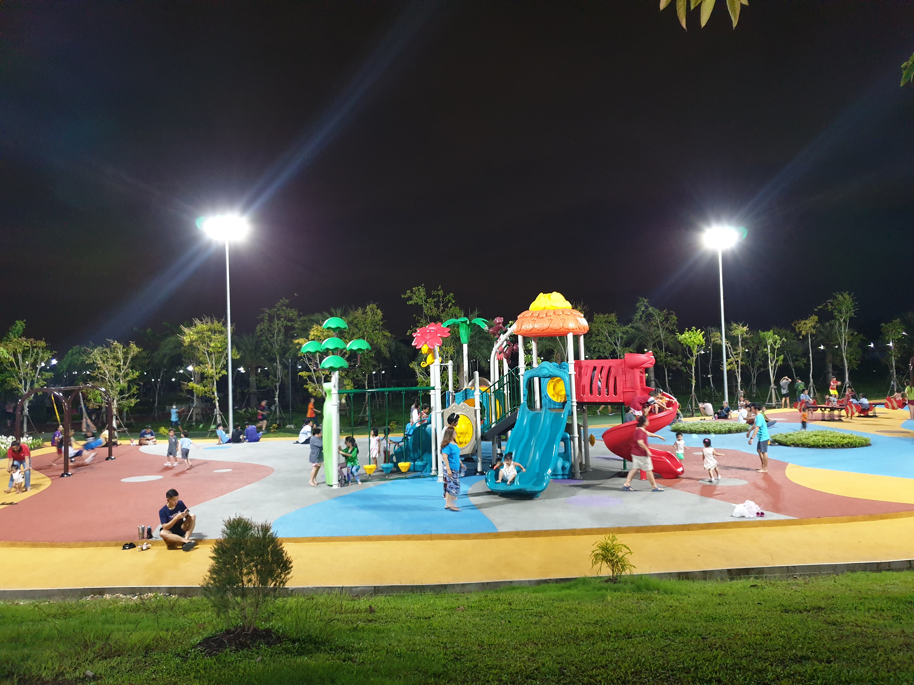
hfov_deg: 67.3
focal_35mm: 26
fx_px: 687
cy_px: 342
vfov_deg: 53.1
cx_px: 457
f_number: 1.5
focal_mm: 4.3
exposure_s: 1/20
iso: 320
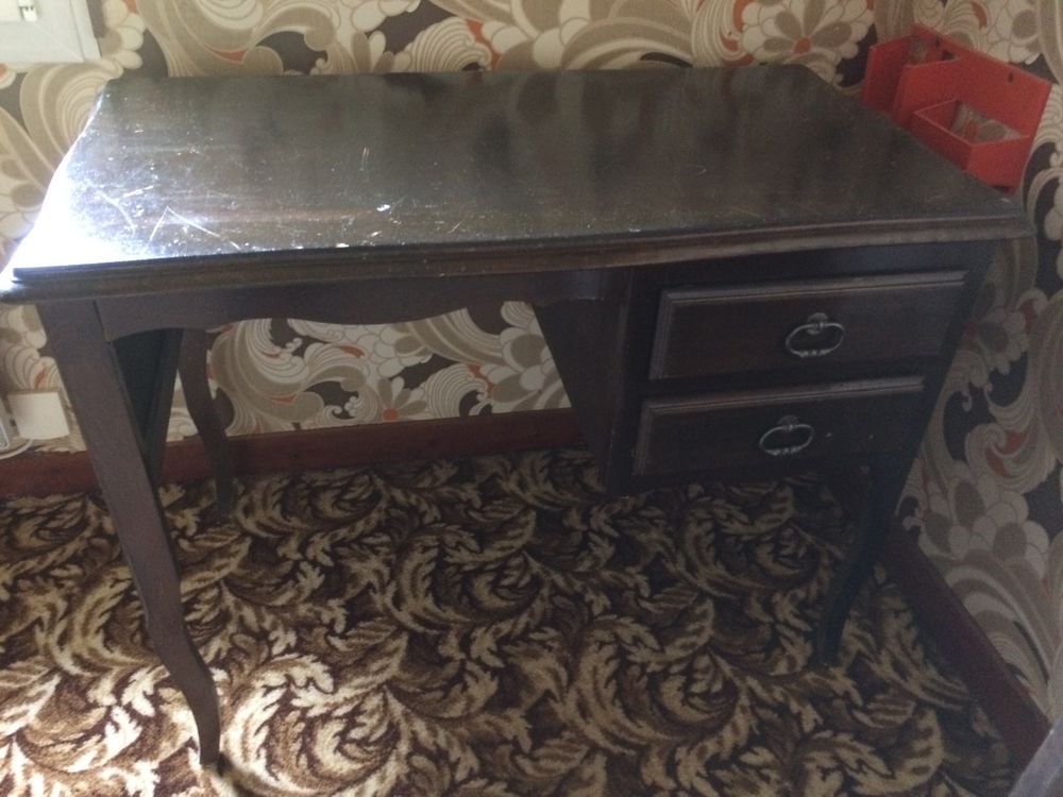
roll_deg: -2.6
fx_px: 891
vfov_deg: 48.2
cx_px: 532
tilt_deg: -37.7
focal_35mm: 29
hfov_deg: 61.7
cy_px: 398
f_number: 2.2
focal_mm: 4.15
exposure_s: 1/17
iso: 320
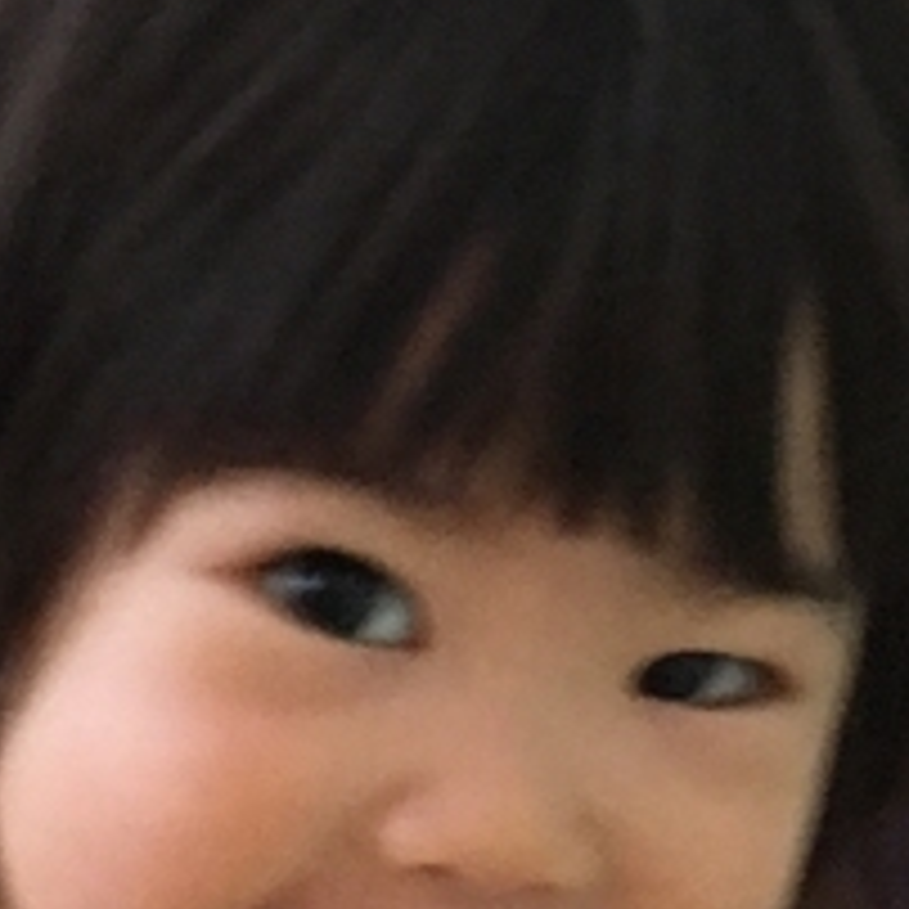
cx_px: 882
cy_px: 306
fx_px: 4516
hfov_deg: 11.4
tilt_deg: -17.4
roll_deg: -2.8
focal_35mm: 152
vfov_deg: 11.5
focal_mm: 4.15
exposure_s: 1/30
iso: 160
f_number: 2.2
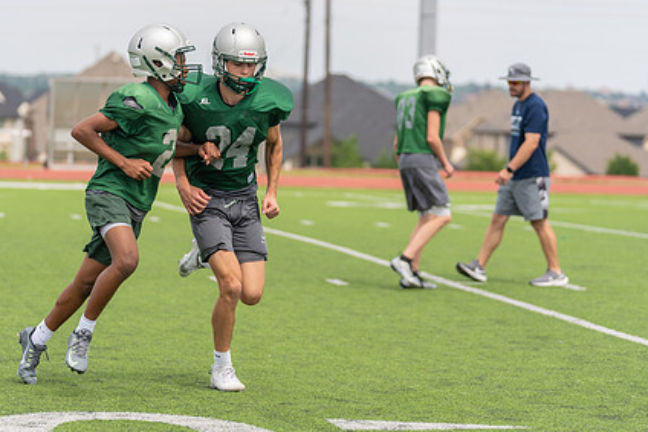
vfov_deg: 8.4
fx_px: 2953
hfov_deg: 12.5
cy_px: 195
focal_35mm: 164
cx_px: 245
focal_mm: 120
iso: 100
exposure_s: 1/1250
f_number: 3.2
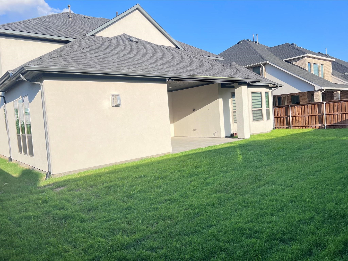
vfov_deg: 53.1
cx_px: 174
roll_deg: +4.2
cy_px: 130
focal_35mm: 26
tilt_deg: -3.3
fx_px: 261
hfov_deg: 67.3
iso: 50
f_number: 1.5
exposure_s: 1/1266
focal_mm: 5.7
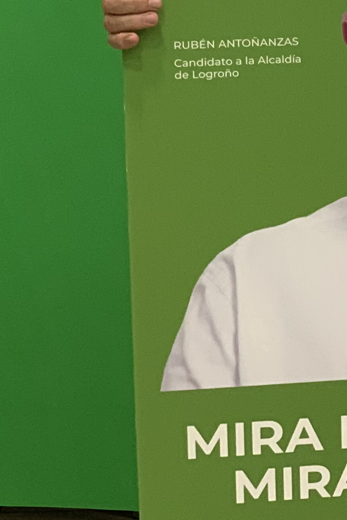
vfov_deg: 12.2
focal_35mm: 165
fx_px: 2386
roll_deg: -1.3
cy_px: -63
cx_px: 702
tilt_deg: -7.4
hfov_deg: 7.9
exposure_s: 1/68
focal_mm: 6
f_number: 2.4
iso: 125
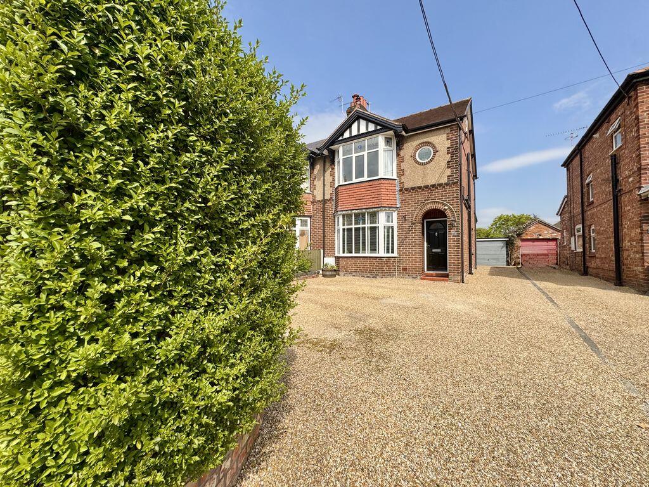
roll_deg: +0.9
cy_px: 244
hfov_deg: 102.1
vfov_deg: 85.7
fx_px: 262
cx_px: 324
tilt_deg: +2.1
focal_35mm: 14
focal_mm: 2.22
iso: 50
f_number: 2.2
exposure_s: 1/1927
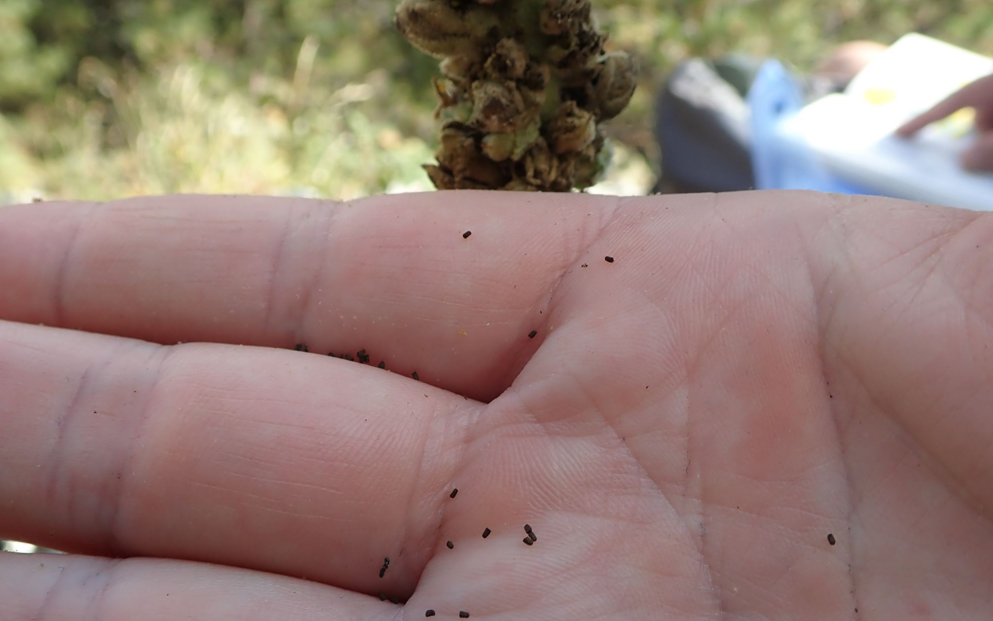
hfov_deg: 59.7
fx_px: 866
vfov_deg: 39.3
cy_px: 374
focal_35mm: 32
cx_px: 498
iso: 100
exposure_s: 1/250
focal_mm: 5.5
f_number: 3.2
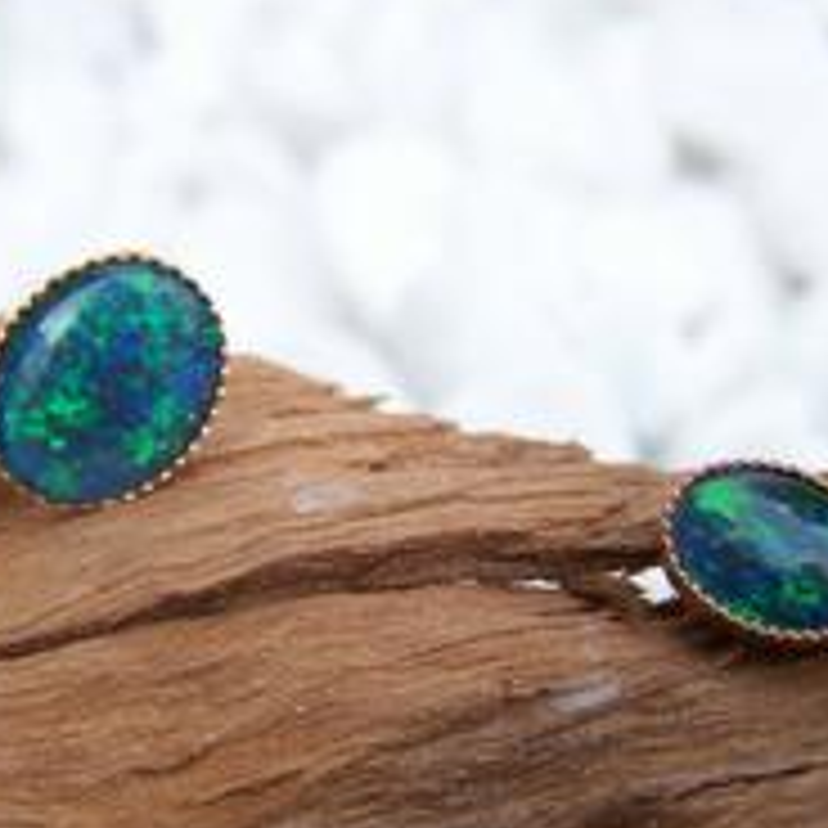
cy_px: 461
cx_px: 364
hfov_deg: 26.9
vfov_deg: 26.9
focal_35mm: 64
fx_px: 1732
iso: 64
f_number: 2.8
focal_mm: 6.3
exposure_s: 1/250
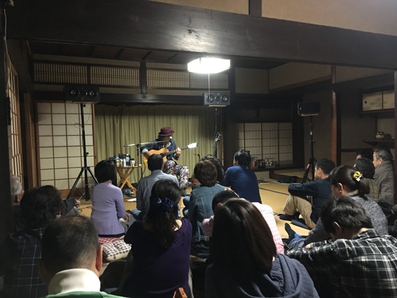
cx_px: 198
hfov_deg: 61.7
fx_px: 333
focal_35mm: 29
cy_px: 149
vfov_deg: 48.2
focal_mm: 4.15
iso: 100
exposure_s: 1/4
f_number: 2.2
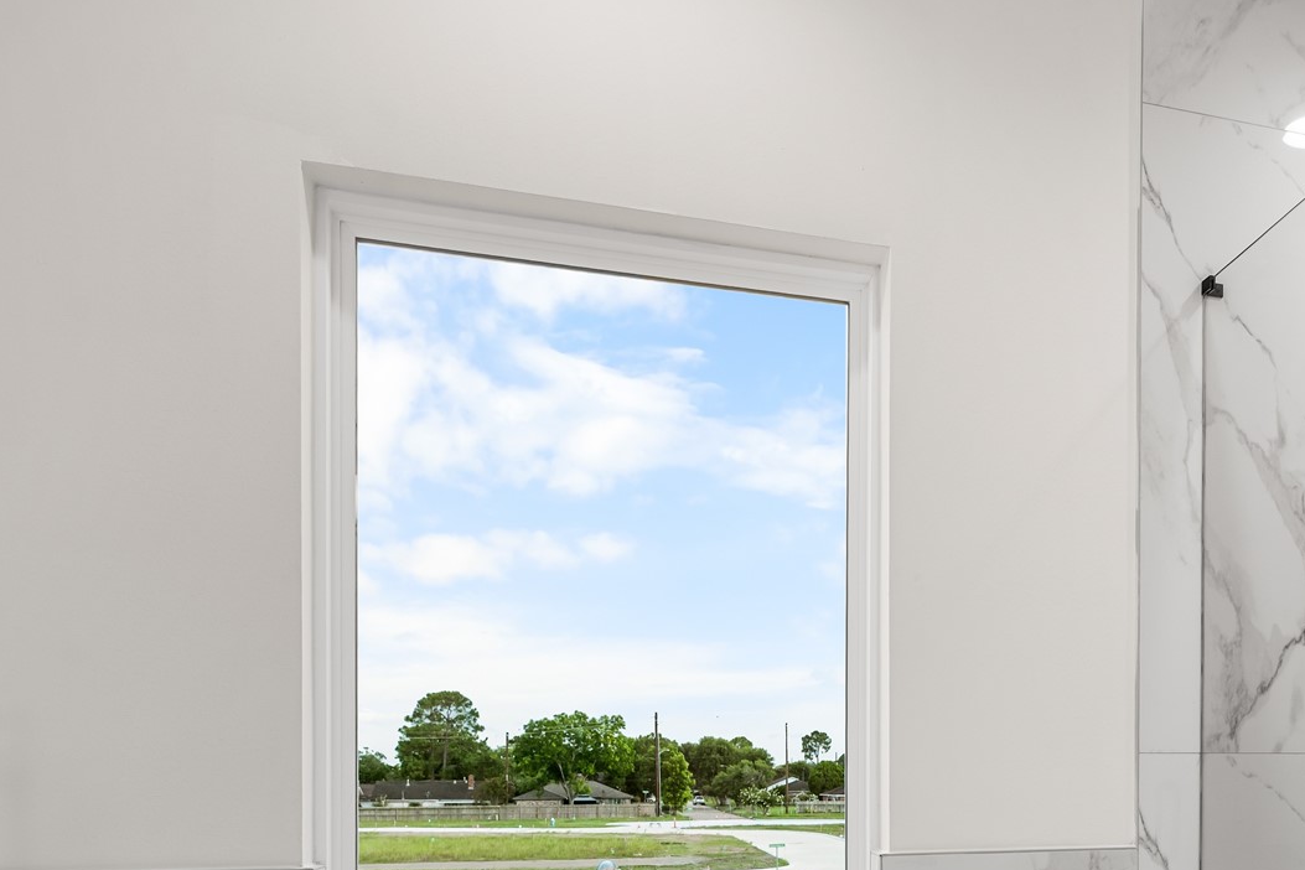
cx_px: 1061
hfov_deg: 53.1
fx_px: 1196
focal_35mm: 33
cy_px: 773
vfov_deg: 37.5
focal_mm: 16
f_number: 9
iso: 200
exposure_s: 1/2
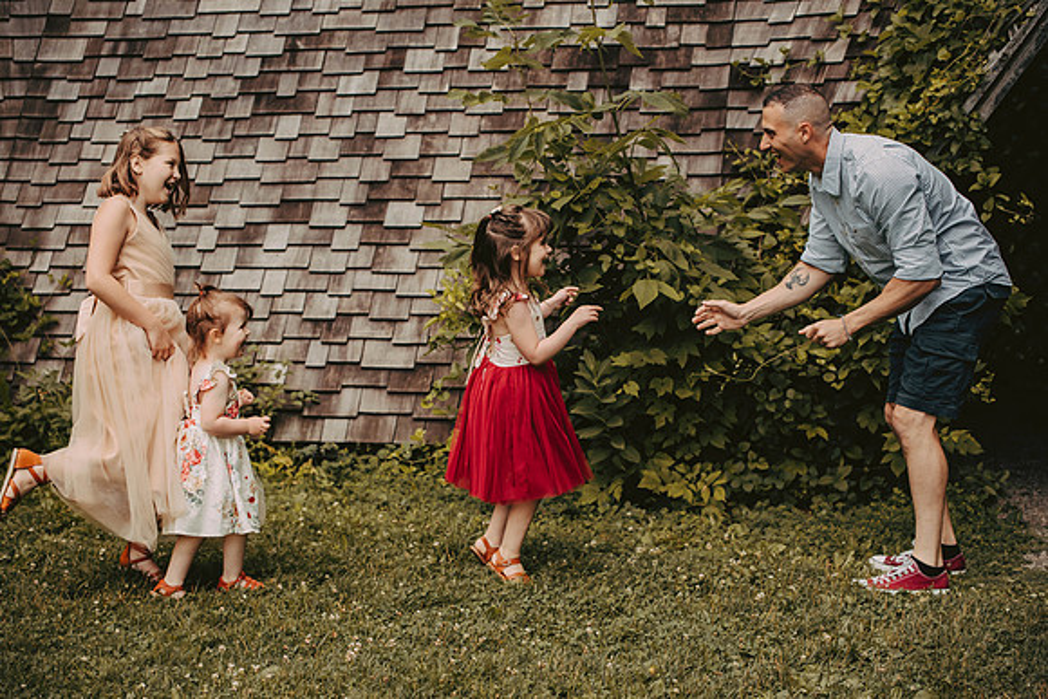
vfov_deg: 19.5
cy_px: 350
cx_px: 524
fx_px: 2038
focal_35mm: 70
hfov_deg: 28.8
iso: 640
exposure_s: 1/2000
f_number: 2.8
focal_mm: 70
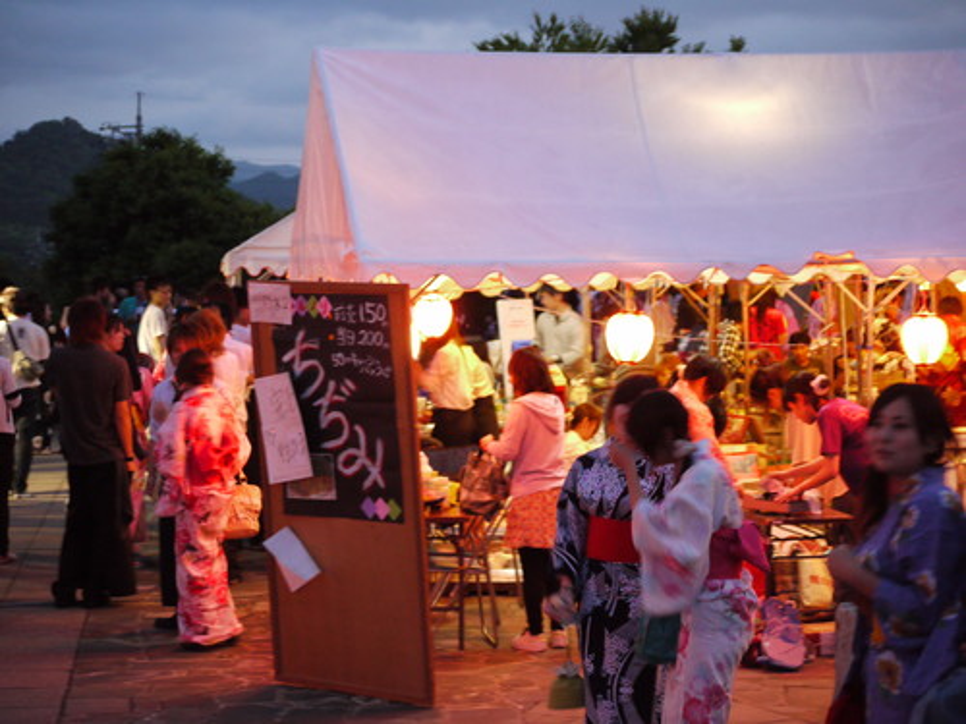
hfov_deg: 21.8
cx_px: 483
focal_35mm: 90
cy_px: 362
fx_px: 2512
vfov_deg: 16.4
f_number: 4
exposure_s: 1/13
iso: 800
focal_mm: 45
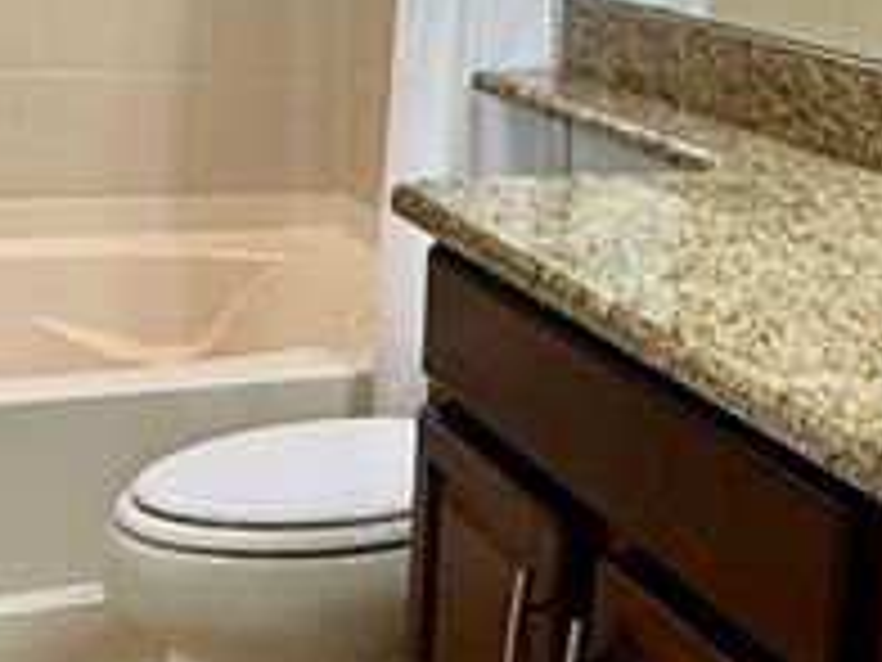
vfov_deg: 19.7
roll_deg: -3.7
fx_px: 1860
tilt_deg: -6.1
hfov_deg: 26.4
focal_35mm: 73
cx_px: 644
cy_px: 23
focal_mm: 2.22
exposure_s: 1/120
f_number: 2.2
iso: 125
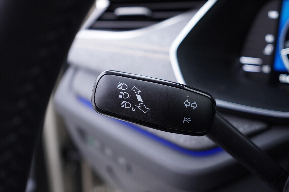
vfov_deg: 36.9
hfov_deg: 53.1
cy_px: 96
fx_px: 289
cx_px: 144
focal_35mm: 36
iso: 250
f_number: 2.8
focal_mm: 24
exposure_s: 1/40
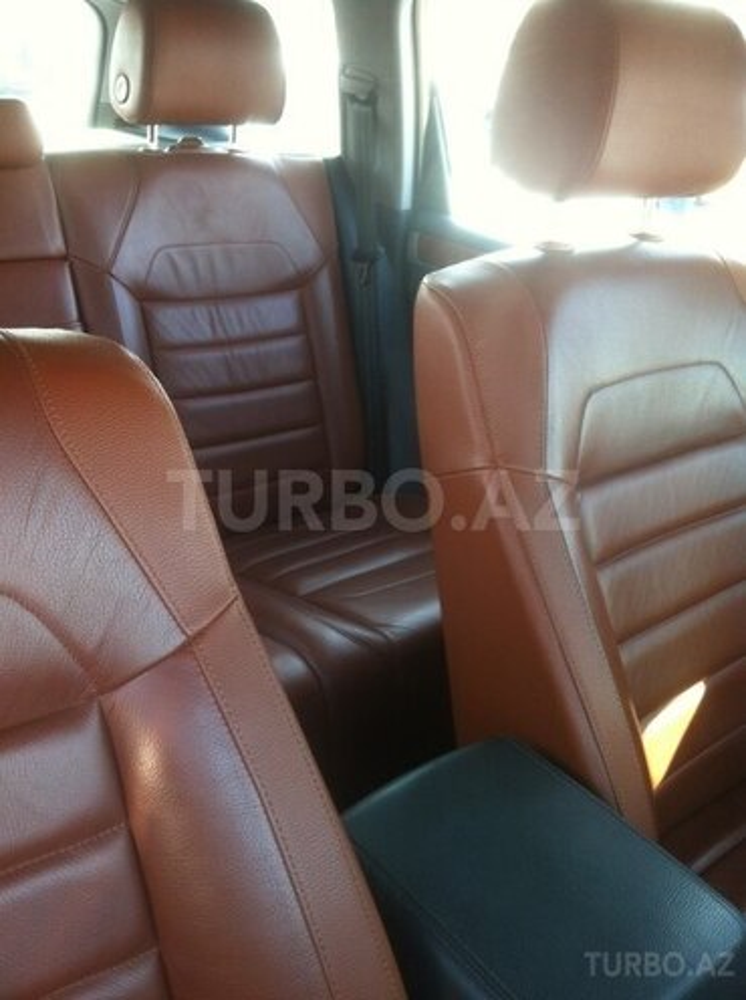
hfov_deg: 40.6
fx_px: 1009
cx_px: 373
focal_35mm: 35
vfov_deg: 52.7
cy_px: 500
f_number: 2.8
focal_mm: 3.85
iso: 100
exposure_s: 1/40
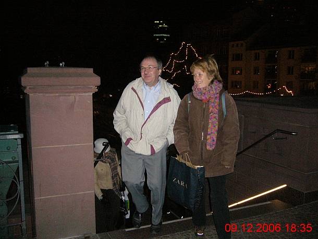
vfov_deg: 40.7
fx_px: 322
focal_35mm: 35
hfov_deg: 52.6
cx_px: 159
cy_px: 120
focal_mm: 5.8
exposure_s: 1/60
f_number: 2.8
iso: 400
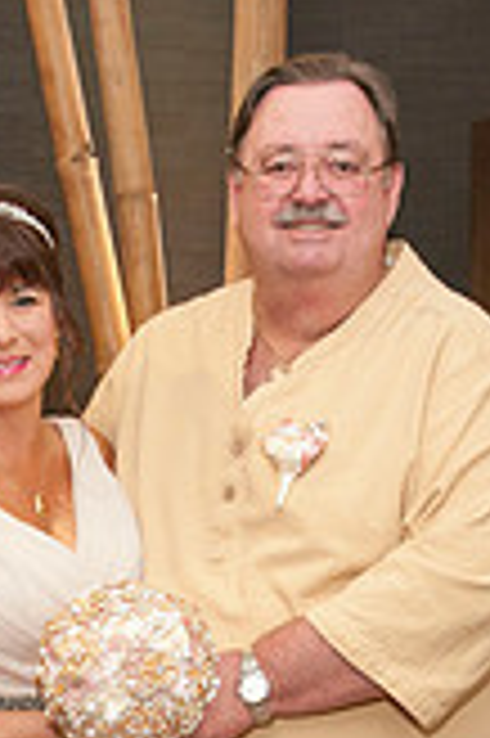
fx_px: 2107
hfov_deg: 13.2
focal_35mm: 103
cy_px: 702
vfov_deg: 19.4
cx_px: 173
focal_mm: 25
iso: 400
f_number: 5.6
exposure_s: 1/30
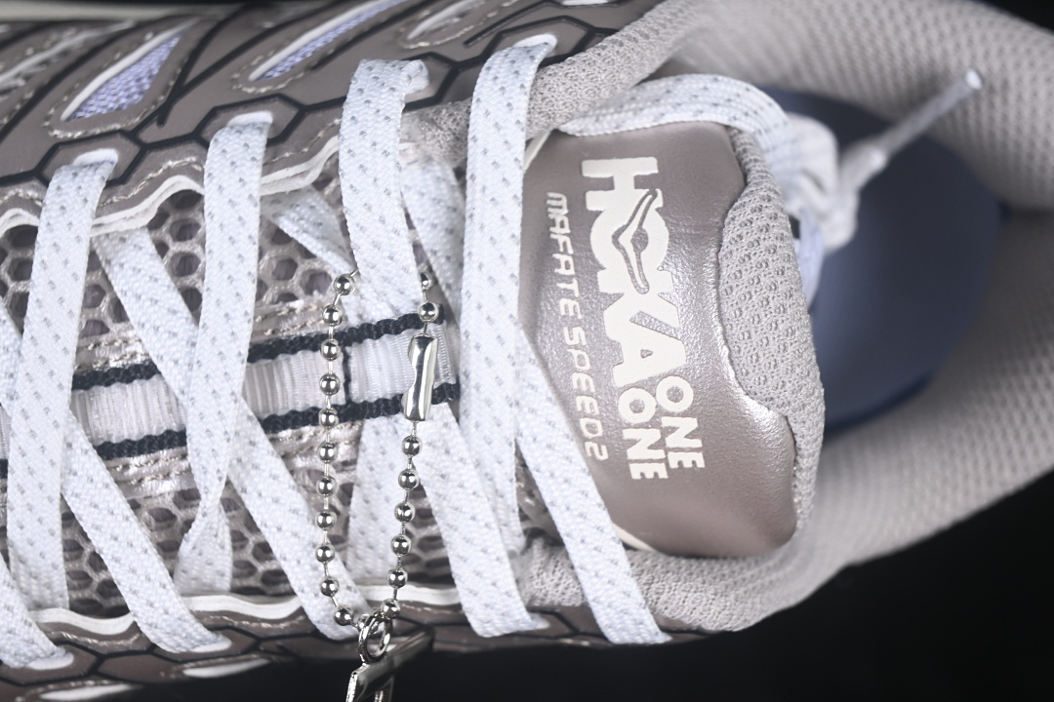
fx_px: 2196
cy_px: 351
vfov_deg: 18.2
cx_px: 527
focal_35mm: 75
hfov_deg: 27.0
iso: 160
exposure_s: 1/80
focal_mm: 50
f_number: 7.1
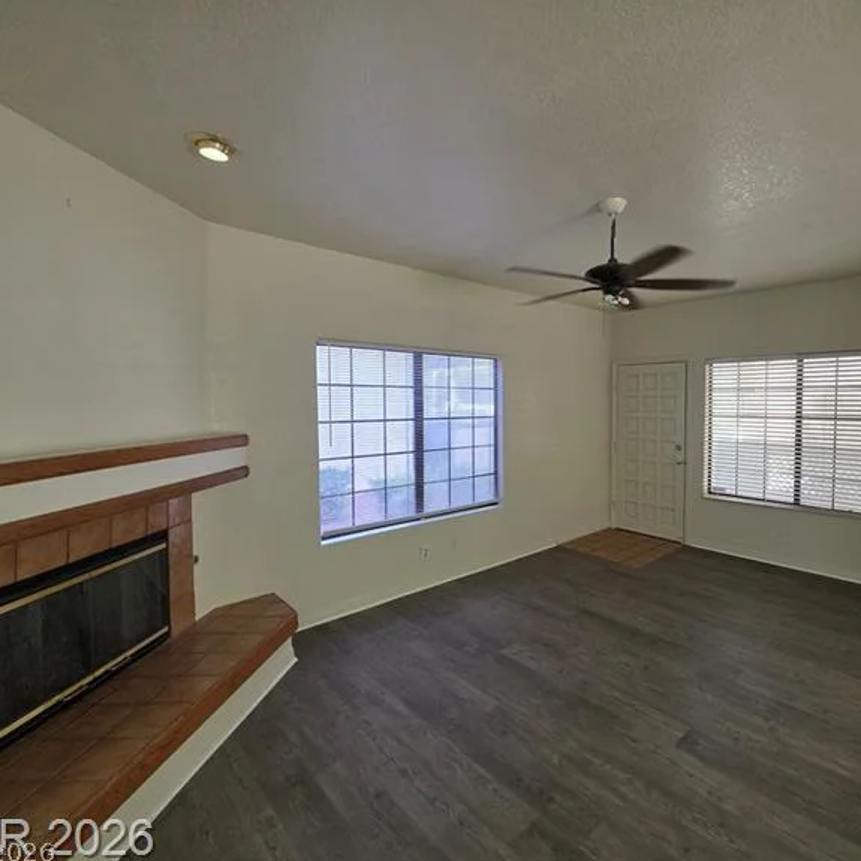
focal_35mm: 16
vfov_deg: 87.4
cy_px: 424
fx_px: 450
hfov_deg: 86.1
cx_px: 527
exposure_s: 1/120
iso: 250
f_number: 1.9
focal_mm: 2.2
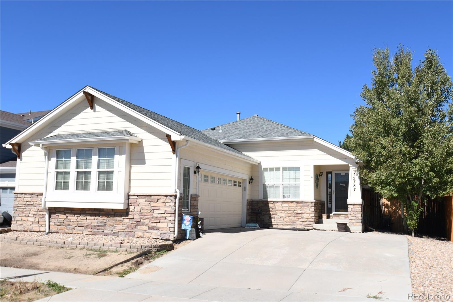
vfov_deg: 40.0
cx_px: 226
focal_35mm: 33
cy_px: 151
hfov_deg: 57.2
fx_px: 415
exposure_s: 1/250
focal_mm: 22
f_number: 8
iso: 100
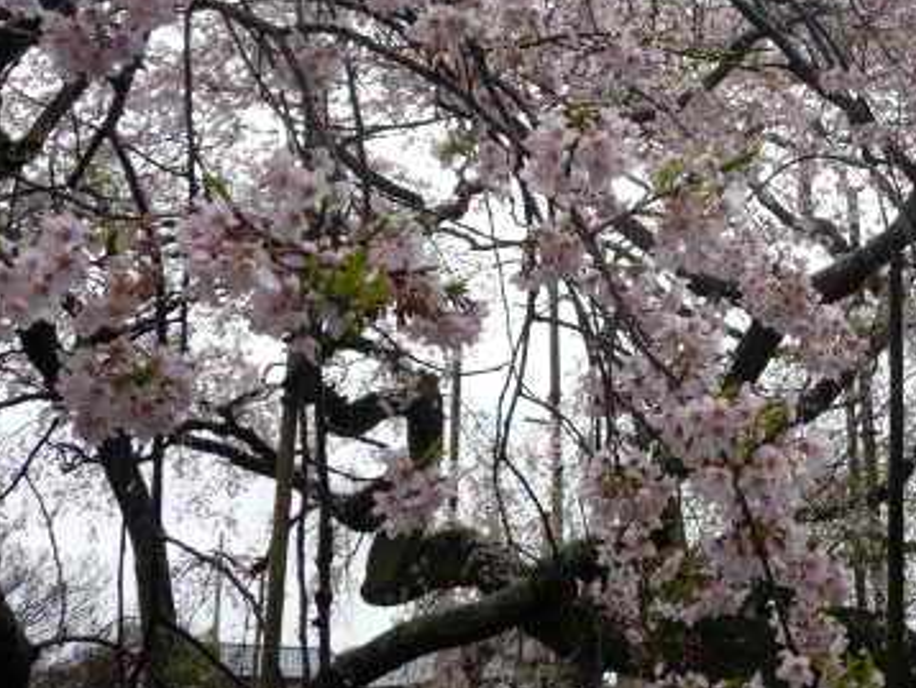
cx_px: 724
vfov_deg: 29.0
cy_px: 253
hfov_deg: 36.9
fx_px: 1324
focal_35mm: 50
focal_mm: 4.7
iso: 100
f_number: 3.3
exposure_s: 1/320
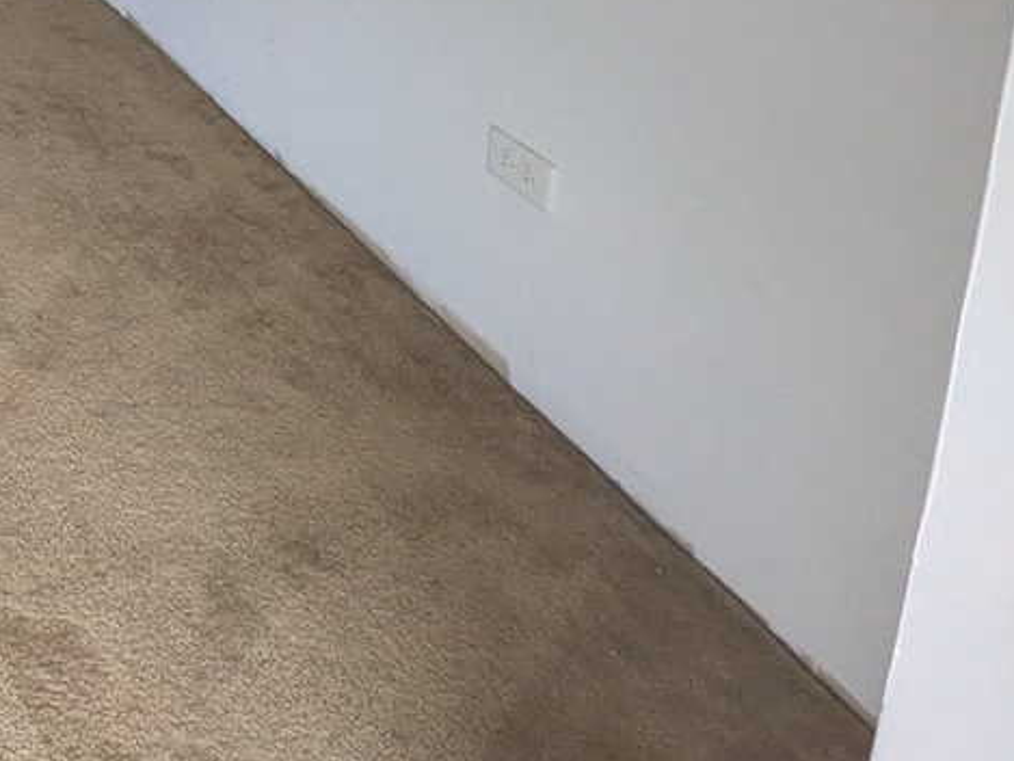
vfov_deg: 25.0
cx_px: -521
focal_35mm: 43
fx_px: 1260
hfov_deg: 28.2
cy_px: -402
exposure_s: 1/166
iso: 343
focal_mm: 1.85
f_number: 2.2
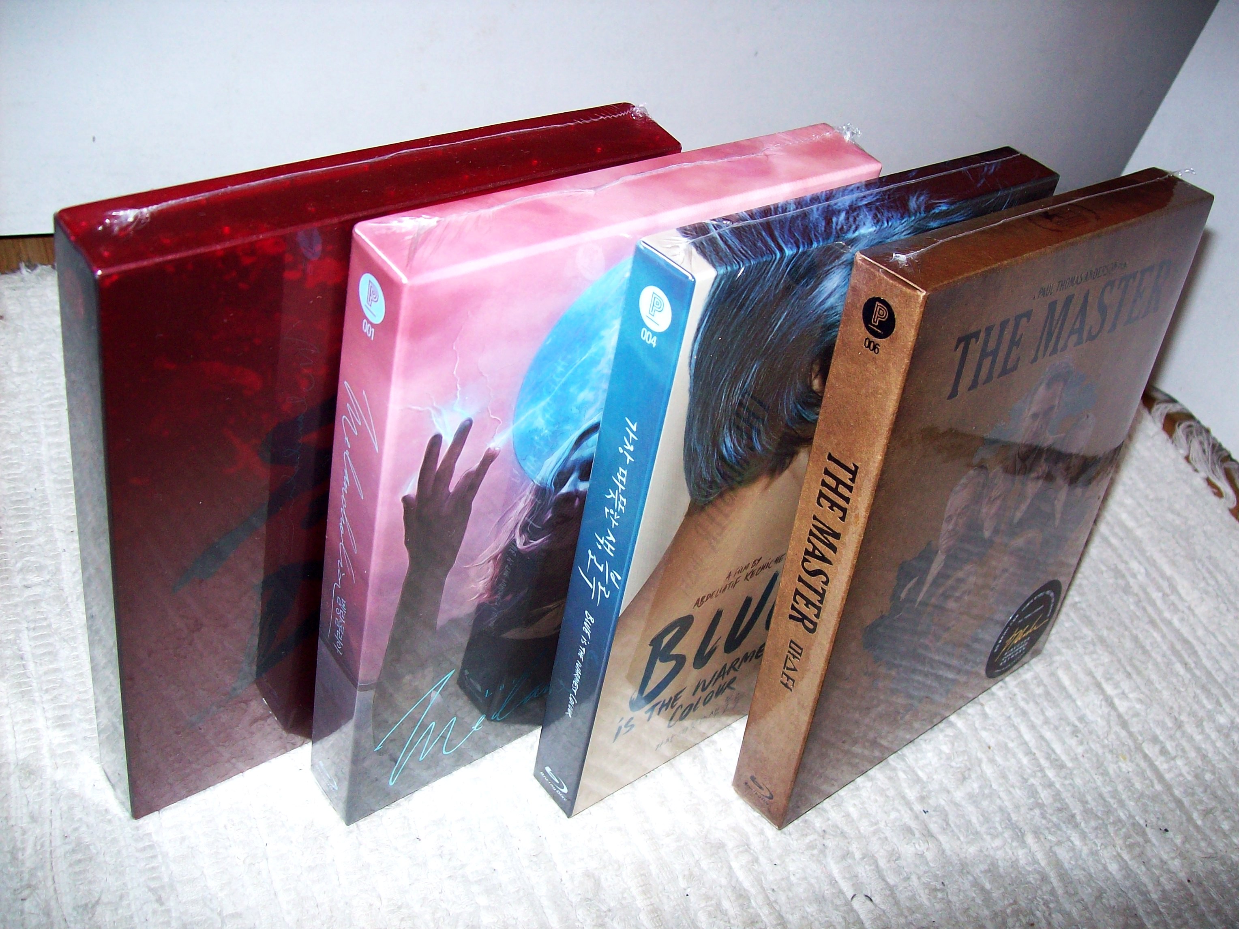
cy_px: 464
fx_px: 1289
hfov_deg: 51.4
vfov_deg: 39.7
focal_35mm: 36
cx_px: 620
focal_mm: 6
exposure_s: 1/64
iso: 80
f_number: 2.7
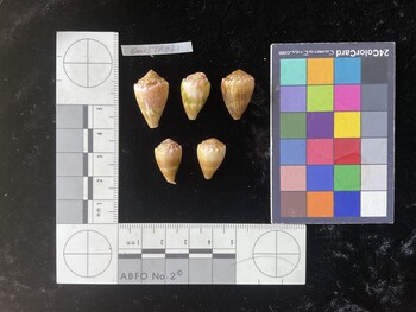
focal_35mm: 29
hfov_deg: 61.6
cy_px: 156
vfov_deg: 48.3
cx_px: 208
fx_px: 349
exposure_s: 1/60
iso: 64
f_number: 1.8
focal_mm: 3
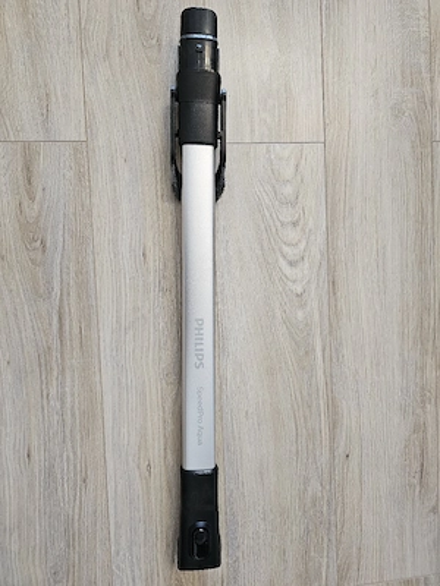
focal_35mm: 23
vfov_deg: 73.9
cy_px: 293
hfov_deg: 58.9
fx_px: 390
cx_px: 220
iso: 500
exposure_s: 1/143
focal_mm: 6.3
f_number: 1.7
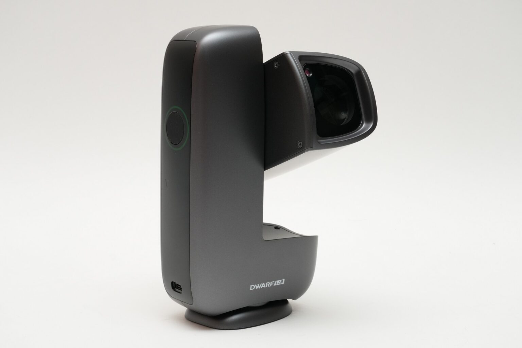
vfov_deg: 20.9
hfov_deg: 31.0
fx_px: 942
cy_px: 174
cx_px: 261
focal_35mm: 65
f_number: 22
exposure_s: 1/60
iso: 1600
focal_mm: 65
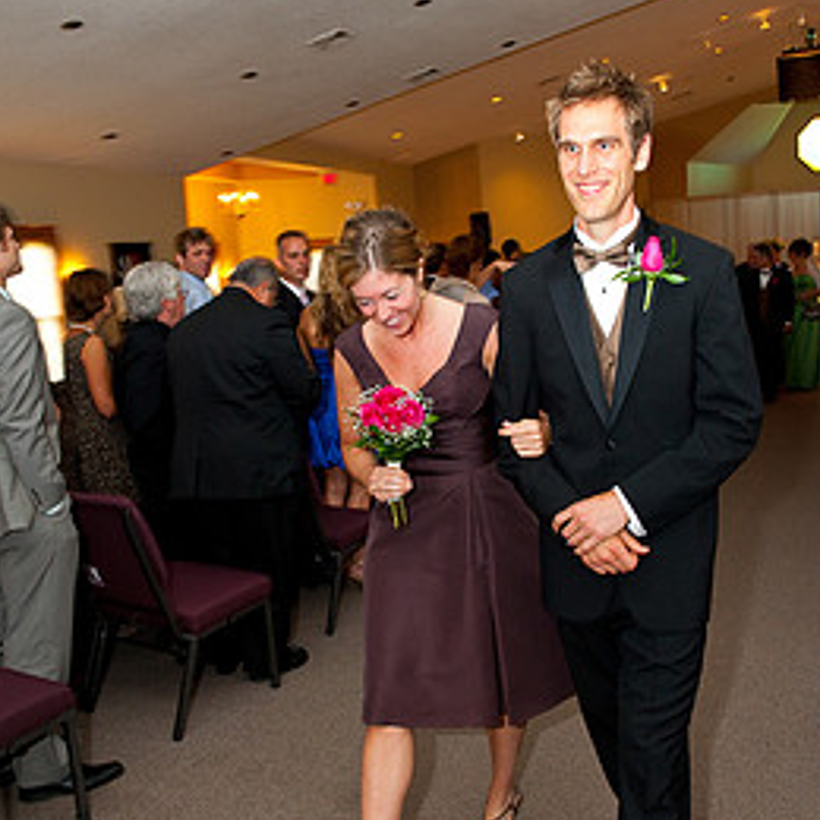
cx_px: 456
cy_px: 438
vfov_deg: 36.0
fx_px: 1260
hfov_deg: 36.0
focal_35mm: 47
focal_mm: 32
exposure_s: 1/60
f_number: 5.6
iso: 1250
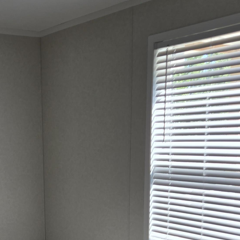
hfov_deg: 28.9
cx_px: 27
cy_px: 209
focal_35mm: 57
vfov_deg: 29.0
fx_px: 447
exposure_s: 1/192
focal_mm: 5.4
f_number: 1.8
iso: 25
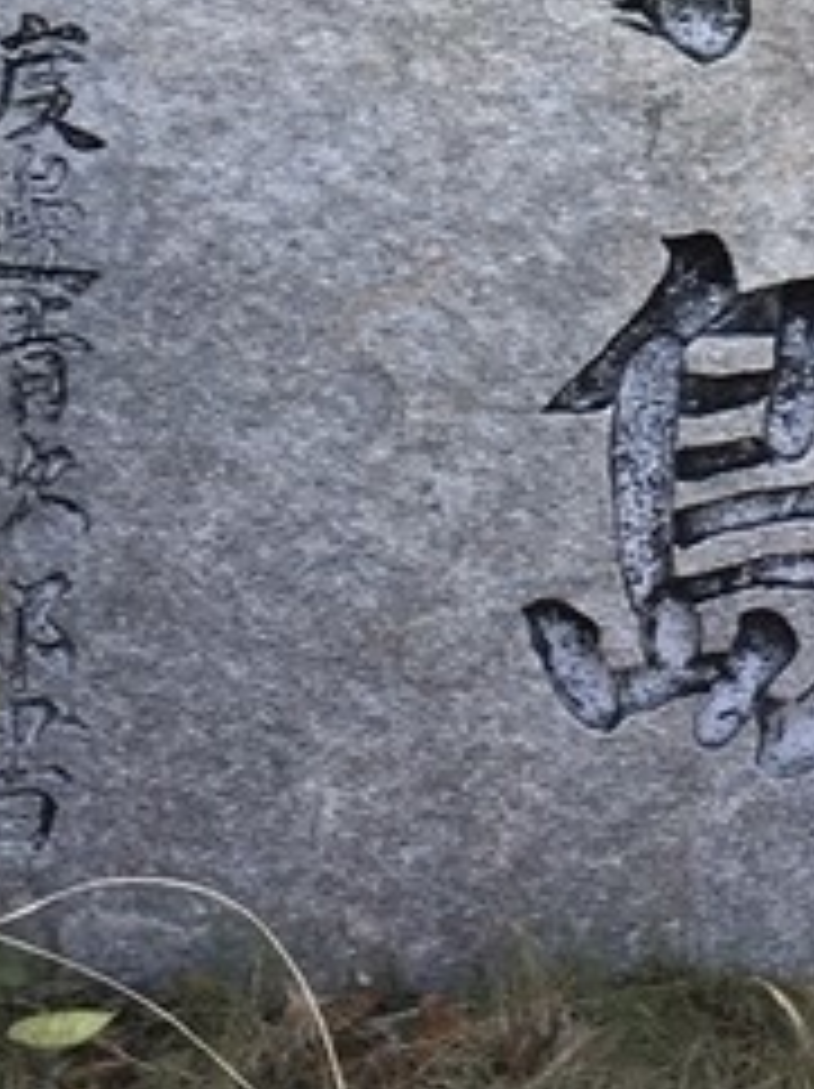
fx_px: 4523
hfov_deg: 10.2
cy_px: -630
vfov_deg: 12.9
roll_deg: +0.5
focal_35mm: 144
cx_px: 872
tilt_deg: +1.2
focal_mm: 4.15
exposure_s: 1/120
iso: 25
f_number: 2.2
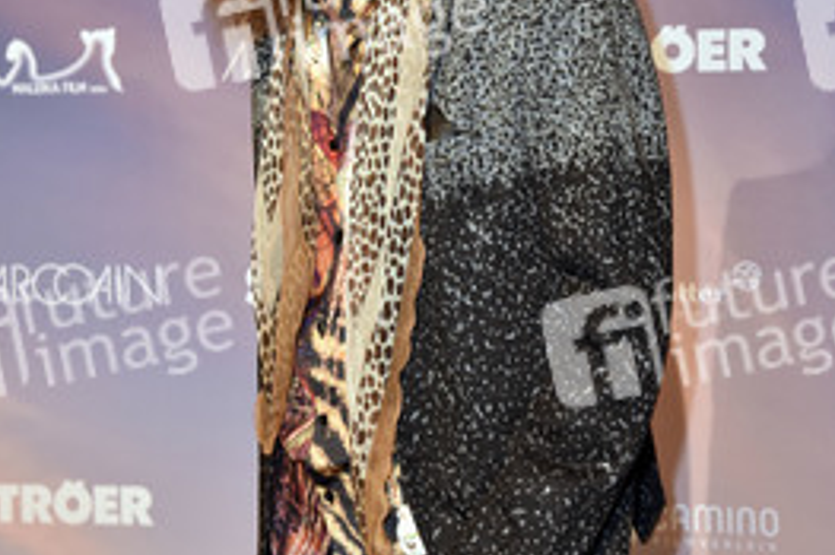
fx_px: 1831
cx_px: 416
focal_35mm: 79
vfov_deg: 17.2
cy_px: 174
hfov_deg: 25.7
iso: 1100
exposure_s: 1/125
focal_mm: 52
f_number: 5.6
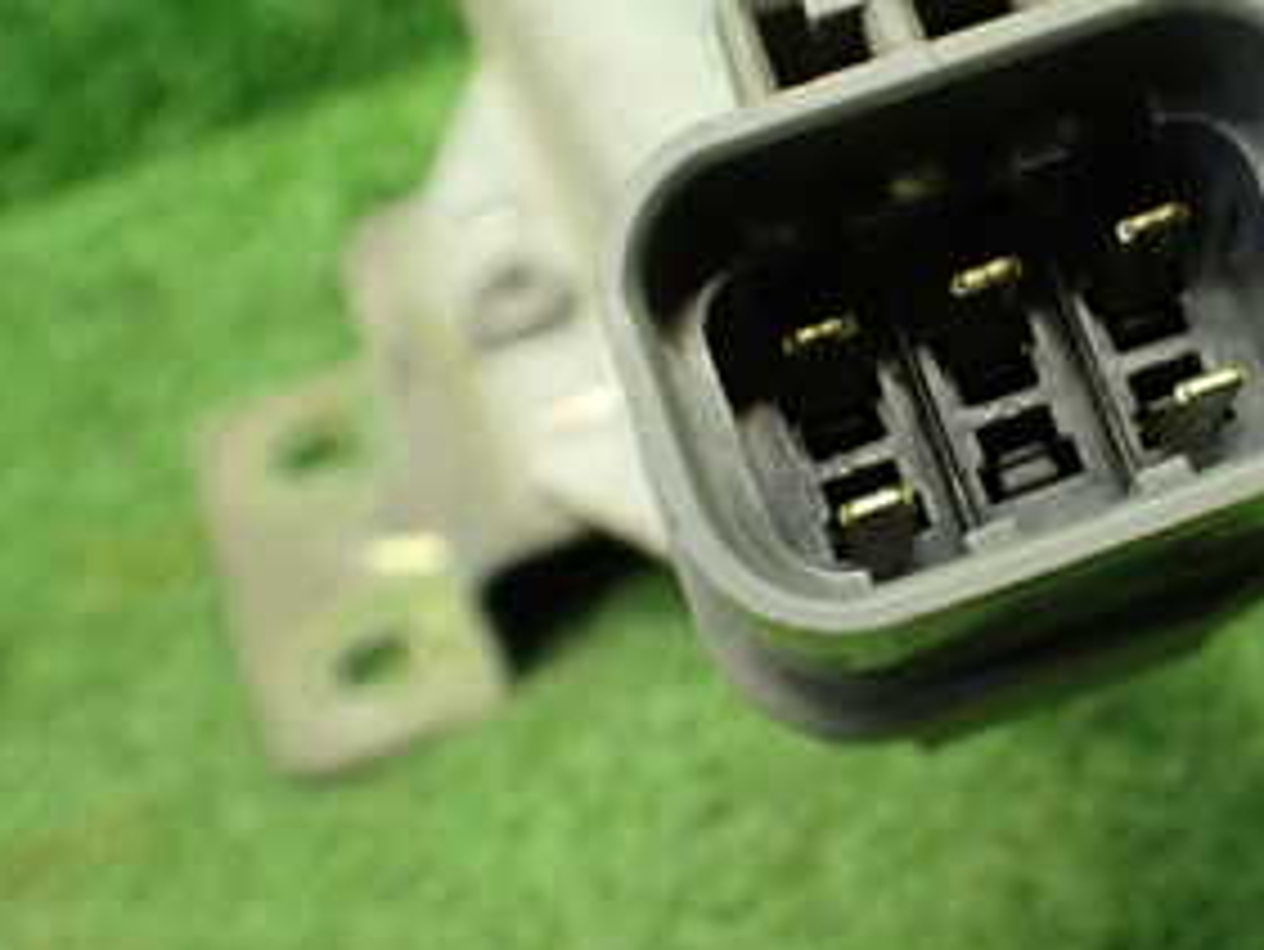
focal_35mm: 64
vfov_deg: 22.9
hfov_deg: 29.5
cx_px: 1039
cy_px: 437
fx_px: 2338
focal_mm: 5.4
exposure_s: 1/100
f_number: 2.3
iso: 800
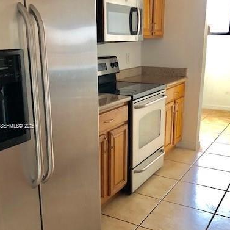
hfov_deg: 40.0
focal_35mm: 42
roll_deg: +0.3
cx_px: 120
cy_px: 126
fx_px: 316
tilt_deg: -15.7
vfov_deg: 40.0
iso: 100
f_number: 1.8
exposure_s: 1/15
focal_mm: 4
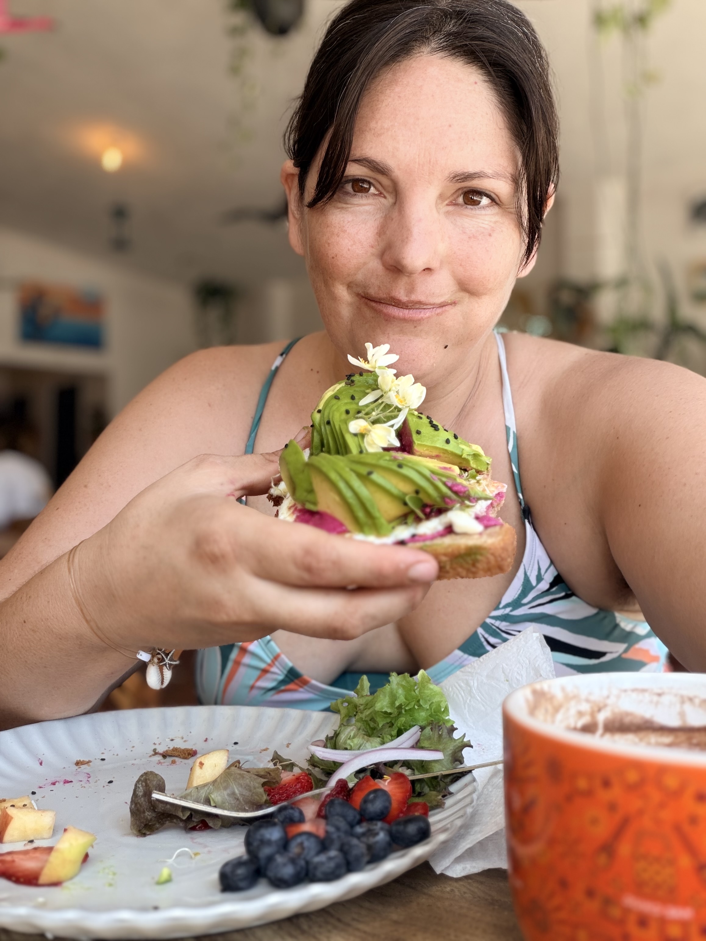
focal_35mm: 30
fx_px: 816
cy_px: 470
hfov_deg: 46.8
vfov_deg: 60.0
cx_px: 353
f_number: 1.9
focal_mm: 2.71
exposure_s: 1/121
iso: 25
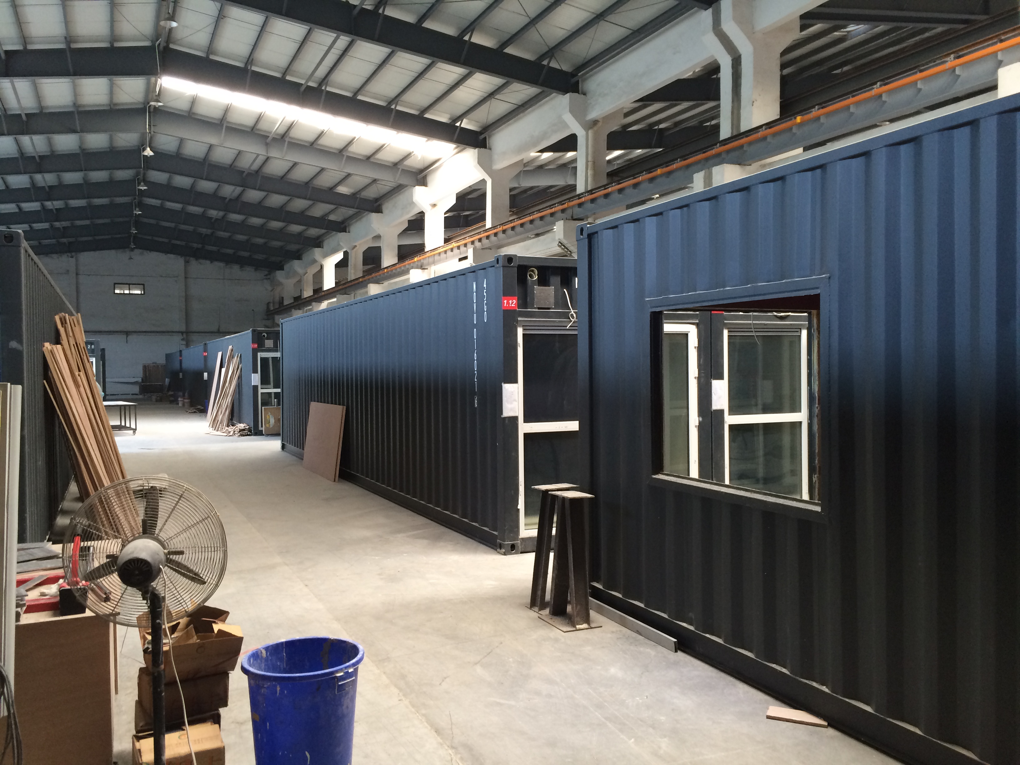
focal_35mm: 29
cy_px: 382
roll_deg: -1.0
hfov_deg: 61.7
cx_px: 510
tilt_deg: -1.1
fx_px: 855
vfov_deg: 48.2
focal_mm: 4.15
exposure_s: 1/33
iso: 64
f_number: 2.2
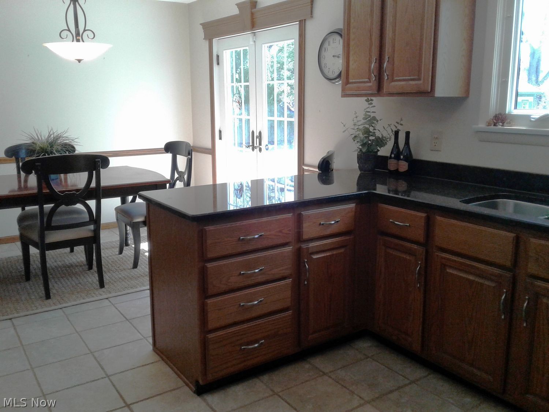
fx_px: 523
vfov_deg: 42.9
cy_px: 206
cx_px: 274
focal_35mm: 33
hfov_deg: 55.4
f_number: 2.2
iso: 50
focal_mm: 3.3
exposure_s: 1/50
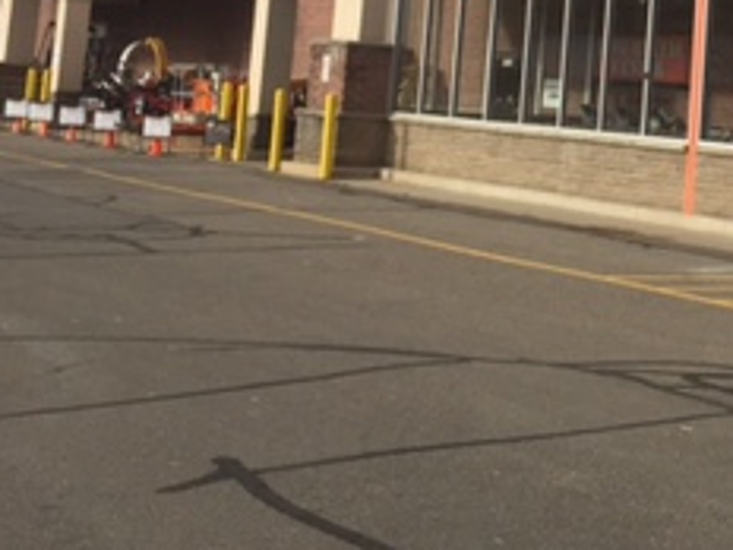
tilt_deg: +7.4
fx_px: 1694
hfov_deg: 23.0
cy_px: -136
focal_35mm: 80
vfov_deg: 17.4
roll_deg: -2.3
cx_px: 799
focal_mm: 4.15
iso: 32
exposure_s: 1/1883
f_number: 2.2
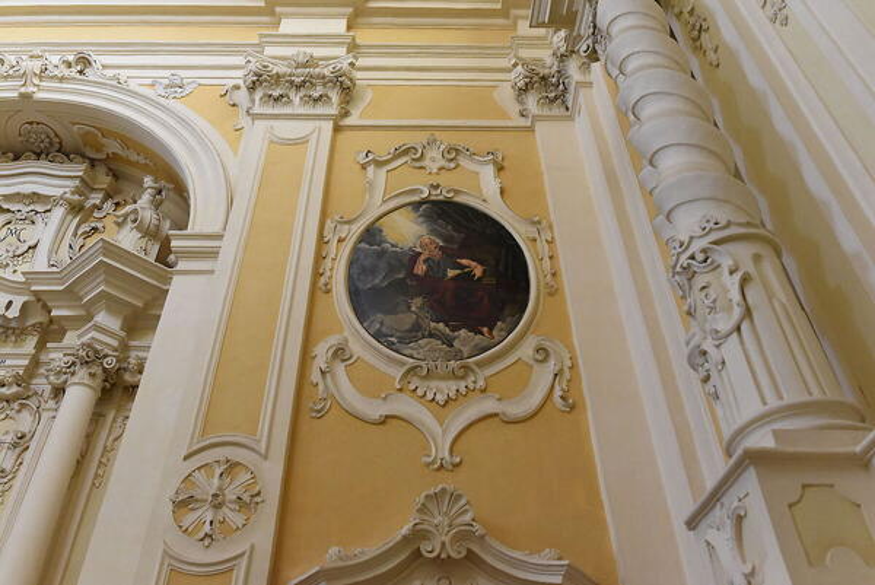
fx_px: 681
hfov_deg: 65.4
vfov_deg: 46.5
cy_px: 292
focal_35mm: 28
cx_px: 438
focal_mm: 28
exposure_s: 1/250
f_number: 4.8
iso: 8000
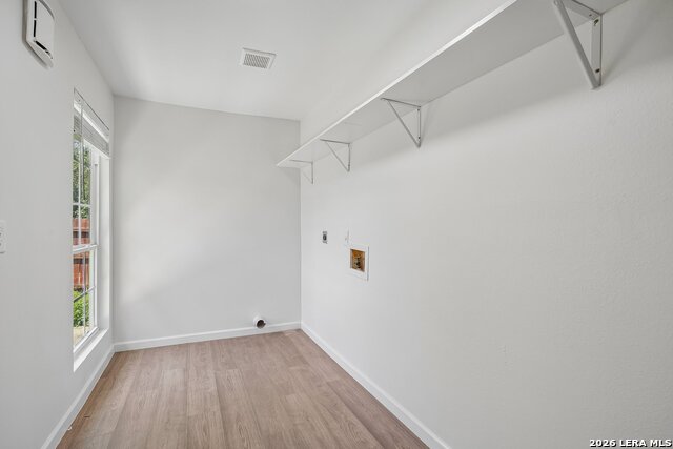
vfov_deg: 73.8
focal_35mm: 16
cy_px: 224
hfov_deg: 96.7
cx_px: 336
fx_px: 299
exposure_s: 1/30
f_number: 8
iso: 160
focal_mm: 16
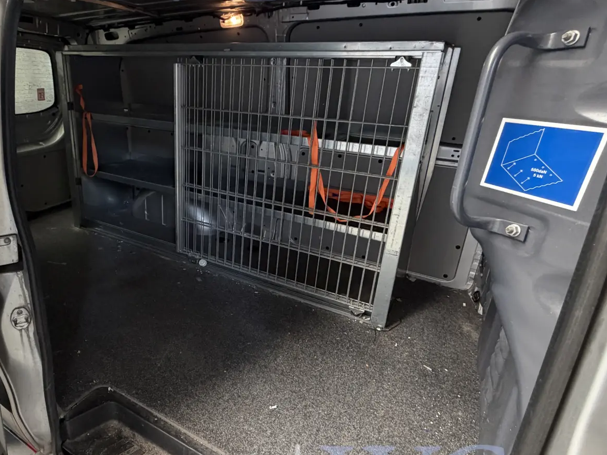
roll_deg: +0.4
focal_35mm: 23
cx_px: 213
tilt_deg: -19.1
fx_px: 403
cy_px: 223
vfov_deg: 58.9
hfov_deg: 72.2
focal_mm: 2.22
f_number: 2.2
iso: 320
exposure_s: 1/98
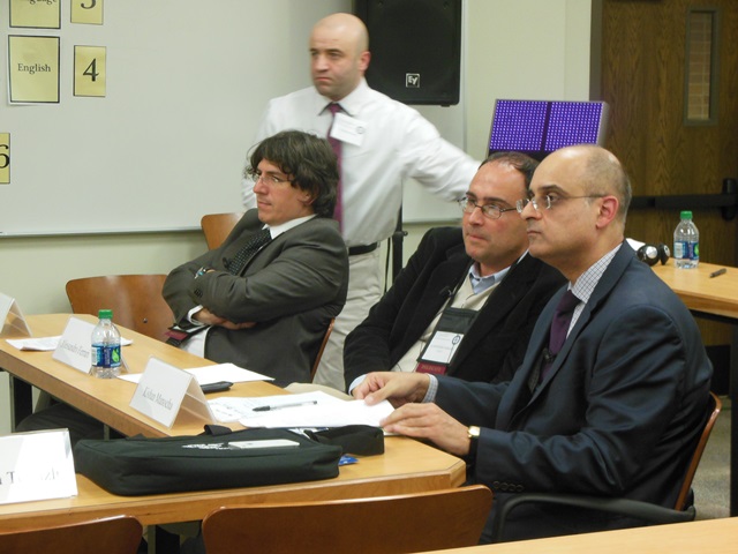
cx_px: 369
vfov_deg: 17.0
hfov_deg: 22.5
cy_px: 277
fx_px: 1855
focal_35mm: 87
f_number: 4.6
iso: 400
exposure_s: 1/20
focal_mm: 15.5
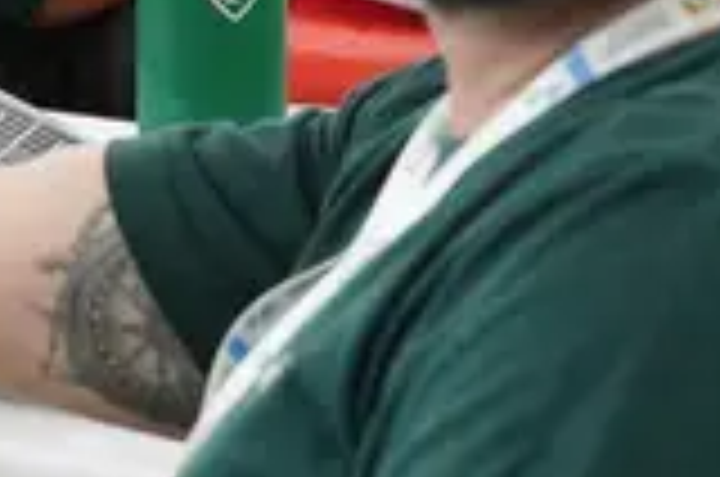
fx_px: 3872
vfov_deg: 6.9
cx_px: -194
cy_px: -288
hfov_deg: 10.4
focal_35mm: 194
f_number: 2.8
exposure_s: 1/200
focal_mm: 24
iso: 3200
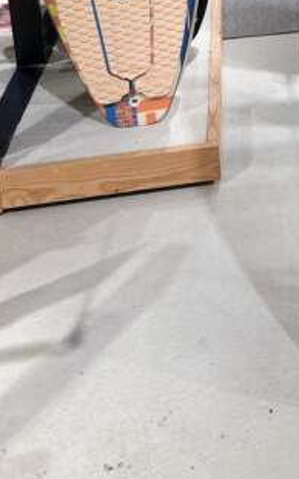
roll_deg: -0.3
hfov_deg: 16.5
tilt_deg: -13.4
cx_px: 459
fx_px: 927
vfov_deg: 25.6
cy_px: -116
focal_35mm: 71
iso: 50
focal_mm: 5.7
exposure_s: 1/120
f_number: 1.5
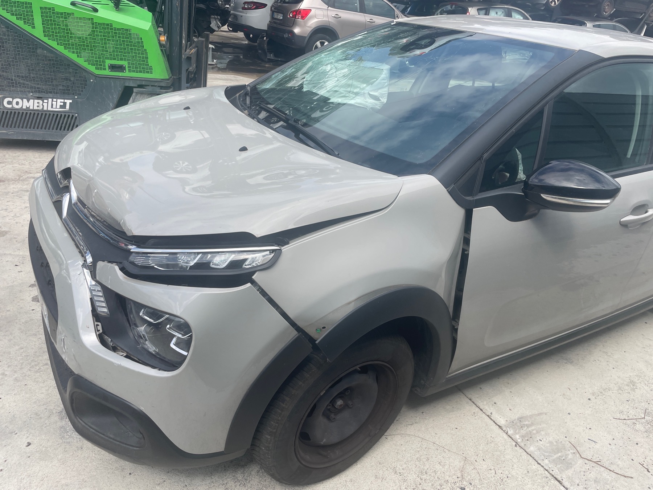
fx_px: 490
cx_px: 326
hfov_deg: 67.3
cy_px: 245
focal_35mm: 26
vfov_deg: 53.1
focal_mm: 4.2
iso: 32
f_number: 1.6
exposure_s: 1/2092
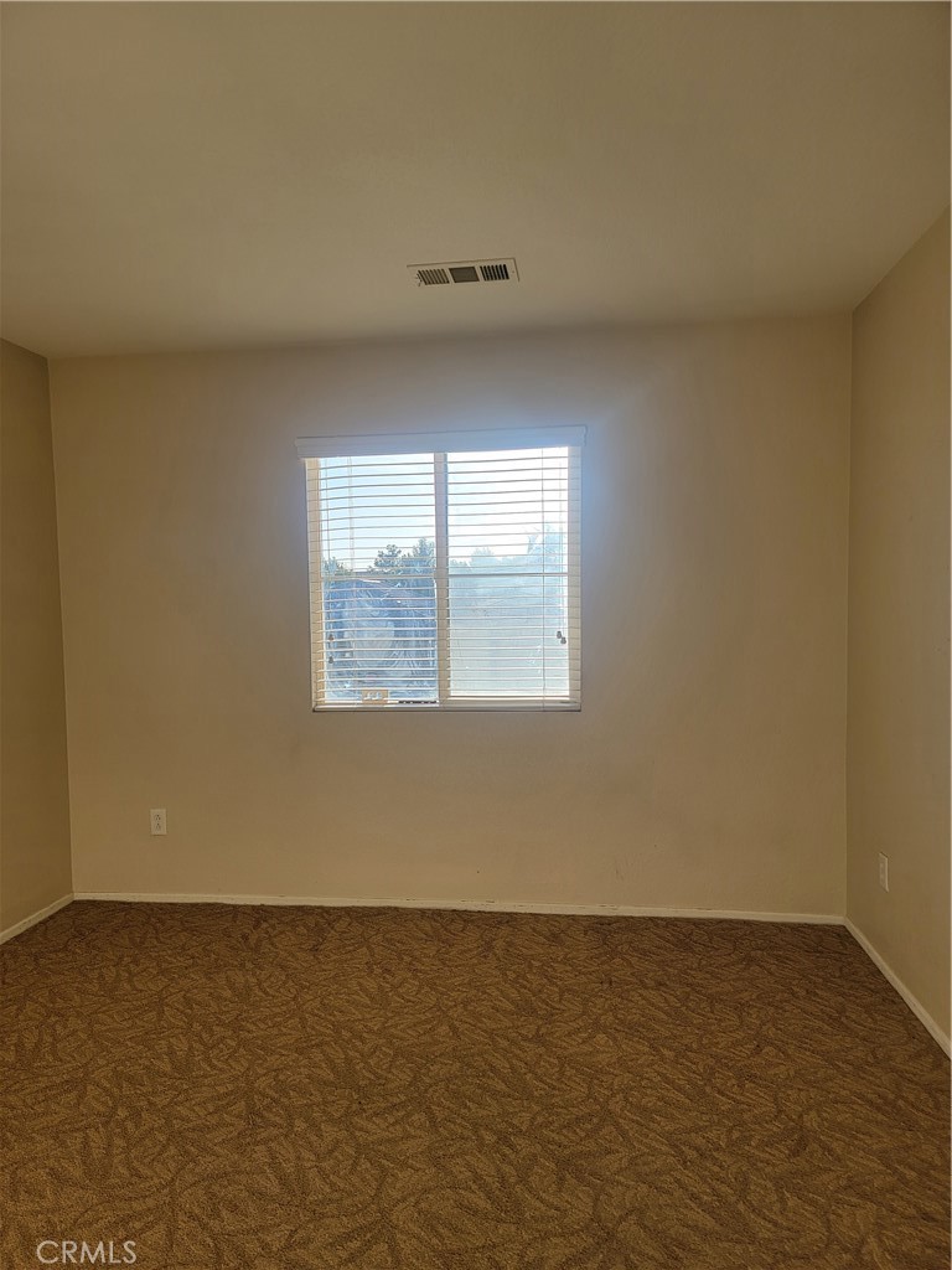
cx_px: 476
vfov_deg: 71.6
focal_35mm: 24
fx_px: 880
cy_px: 635
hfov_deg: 56.8
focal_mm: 6.7
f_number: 1.8
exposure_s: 1/120
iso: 20
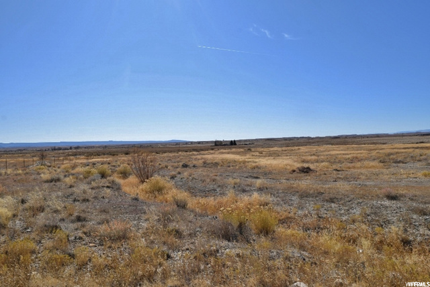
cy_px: 144
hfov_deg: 67.3
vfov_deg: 48.0
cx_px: 215
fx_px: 323
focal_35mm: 27
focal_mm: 18
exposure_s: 1/500
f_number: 11
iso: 200
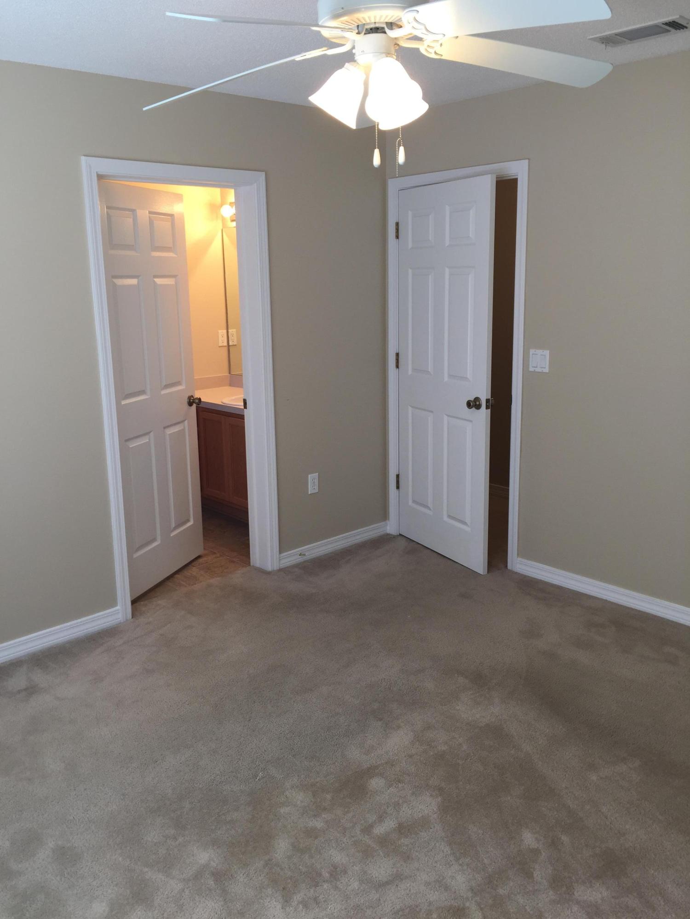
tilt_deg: -12.0
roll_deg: +1.4
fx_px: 771
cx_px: 345
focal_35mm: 29
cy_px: 460
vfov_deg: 61.7
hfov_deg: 48.2
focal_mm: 4.15
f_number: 2.2
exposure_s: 1/40
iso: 32
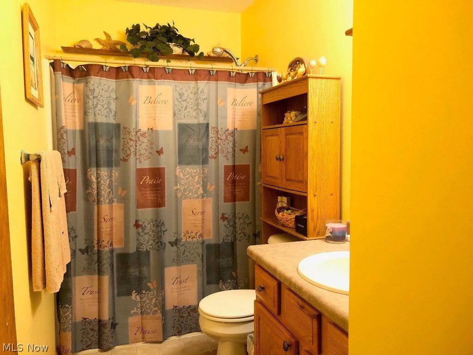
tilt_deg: -6.1
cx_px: 236
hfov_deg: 63.4
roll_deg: +0.0
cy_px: 178
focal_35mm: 28
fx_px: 383
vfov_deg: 49.7
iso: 80
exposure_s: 1/15
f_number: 1.8
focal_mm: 3.99
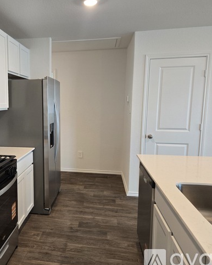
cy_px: 134
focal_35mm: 31
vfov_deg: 57.2
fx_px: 243
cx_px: 50
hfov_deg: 45.3
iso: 320
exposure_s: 1/120
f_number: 1.8
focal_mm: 5.4
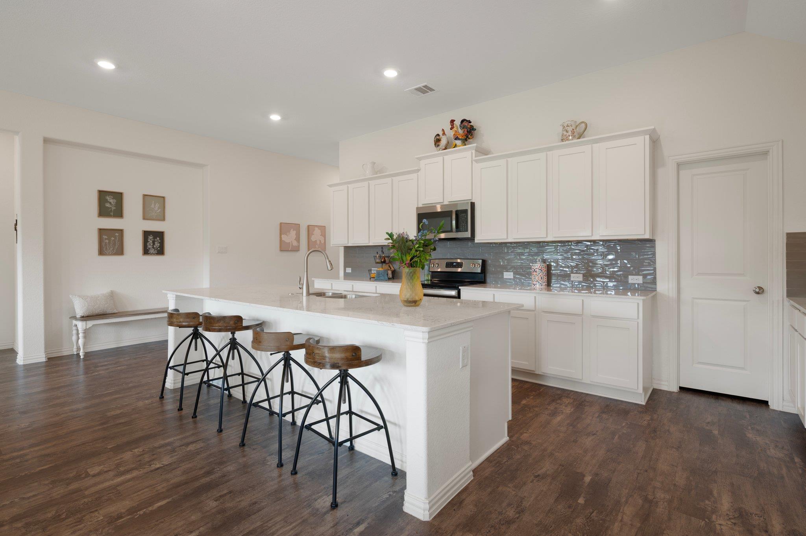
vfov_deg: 68.8
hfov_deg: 91.7
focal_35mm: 18
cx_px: 403
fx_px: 391
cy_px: 268
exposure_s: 1/1.67
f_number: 8
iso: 100
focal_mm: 17.5
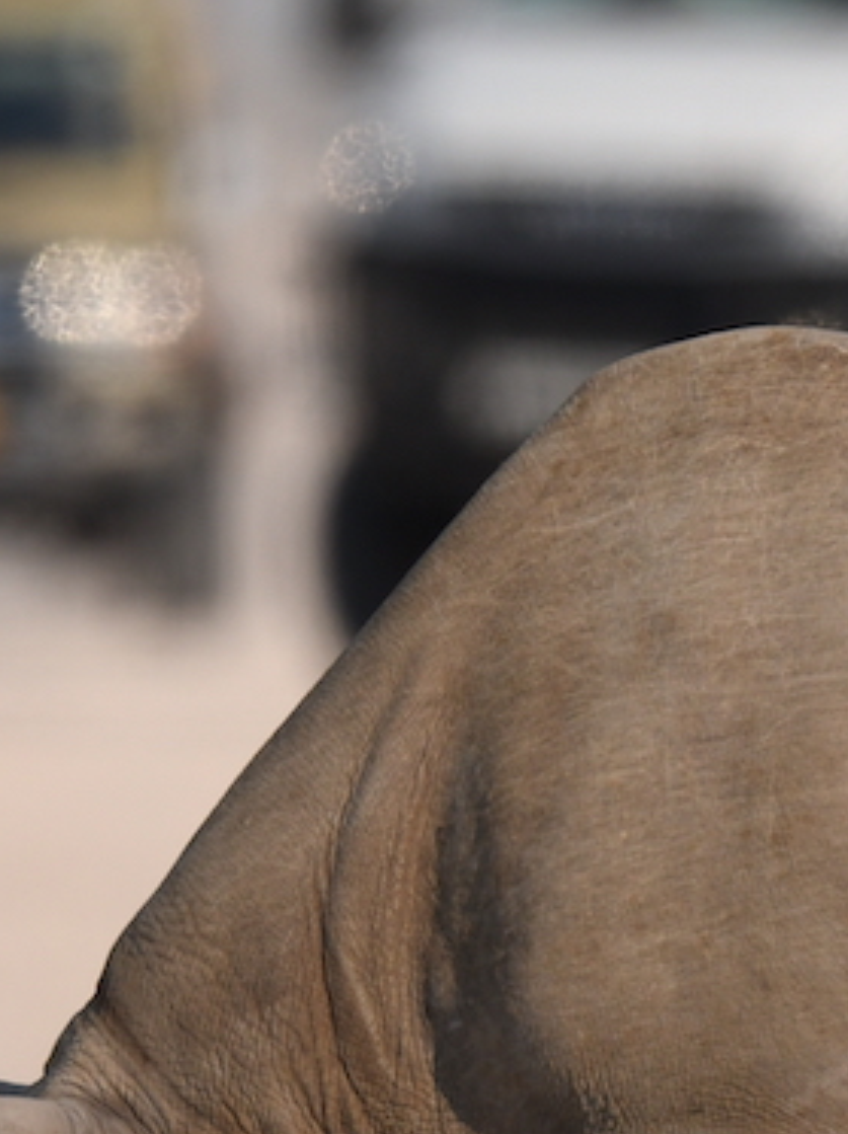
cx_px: 581
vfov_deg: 0.7
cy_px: 765
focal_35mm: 2786
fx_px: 91156
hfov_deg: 0.5
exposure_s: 1/3200
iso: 200
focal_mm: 600
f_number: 4
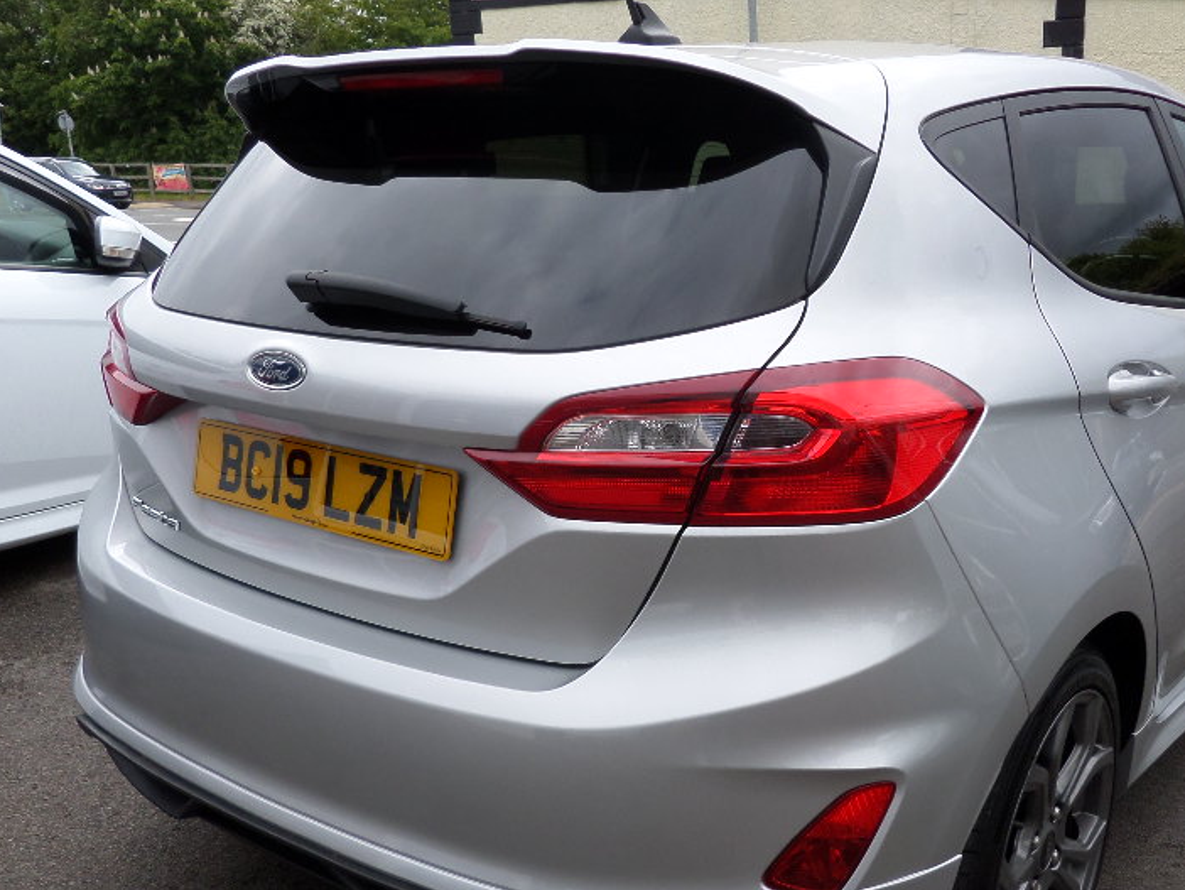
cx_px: 697
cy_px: 525
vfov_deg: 40.6
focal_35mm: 35
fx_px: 1199
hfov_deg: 52.3
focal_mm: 4.3
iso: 80
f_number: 3.1
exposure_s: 1/500
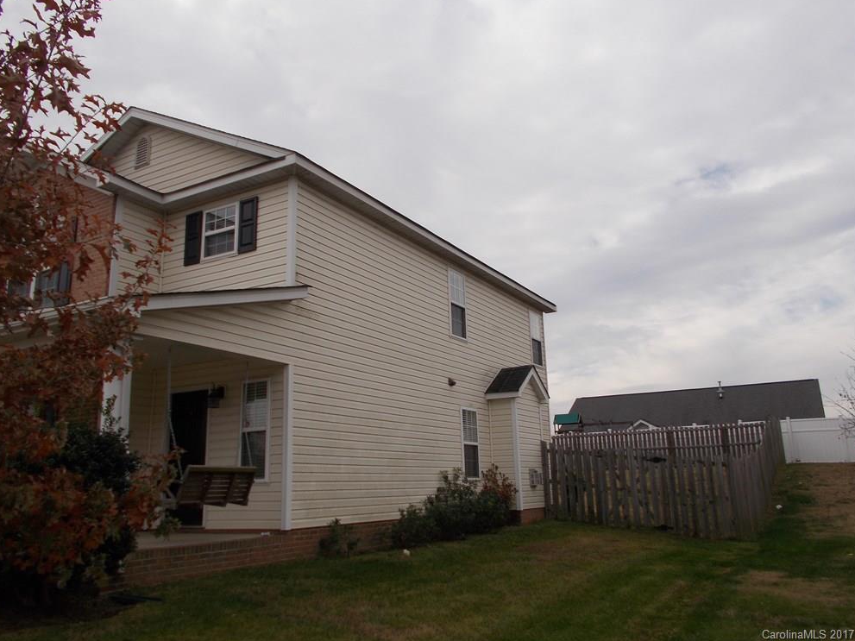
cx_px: 419
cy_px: 311
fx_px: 766
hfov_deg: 58.4
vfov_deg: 45.4
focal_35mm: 31
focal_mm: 5.3
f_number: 8.6
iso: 80
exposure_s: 1/160
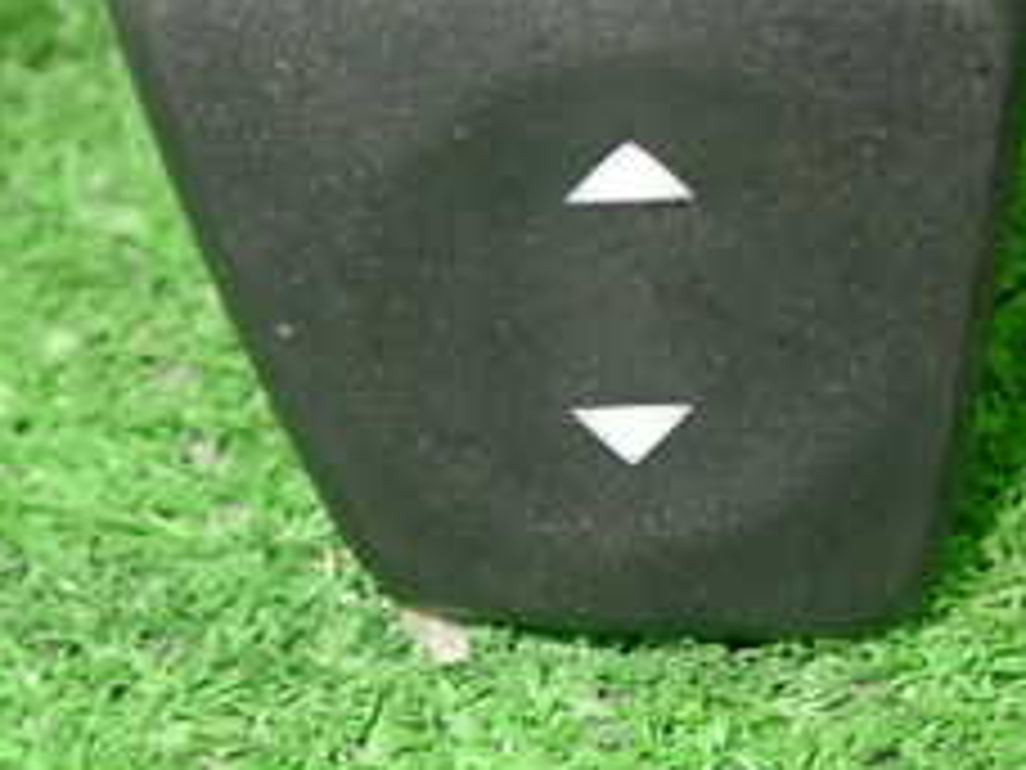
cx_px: 616
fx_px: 2342
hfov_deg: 24.7
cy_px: 324
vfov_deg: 18.7
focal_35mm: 79
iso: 320
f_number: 2.3
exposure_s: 1/30
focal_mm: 5.4
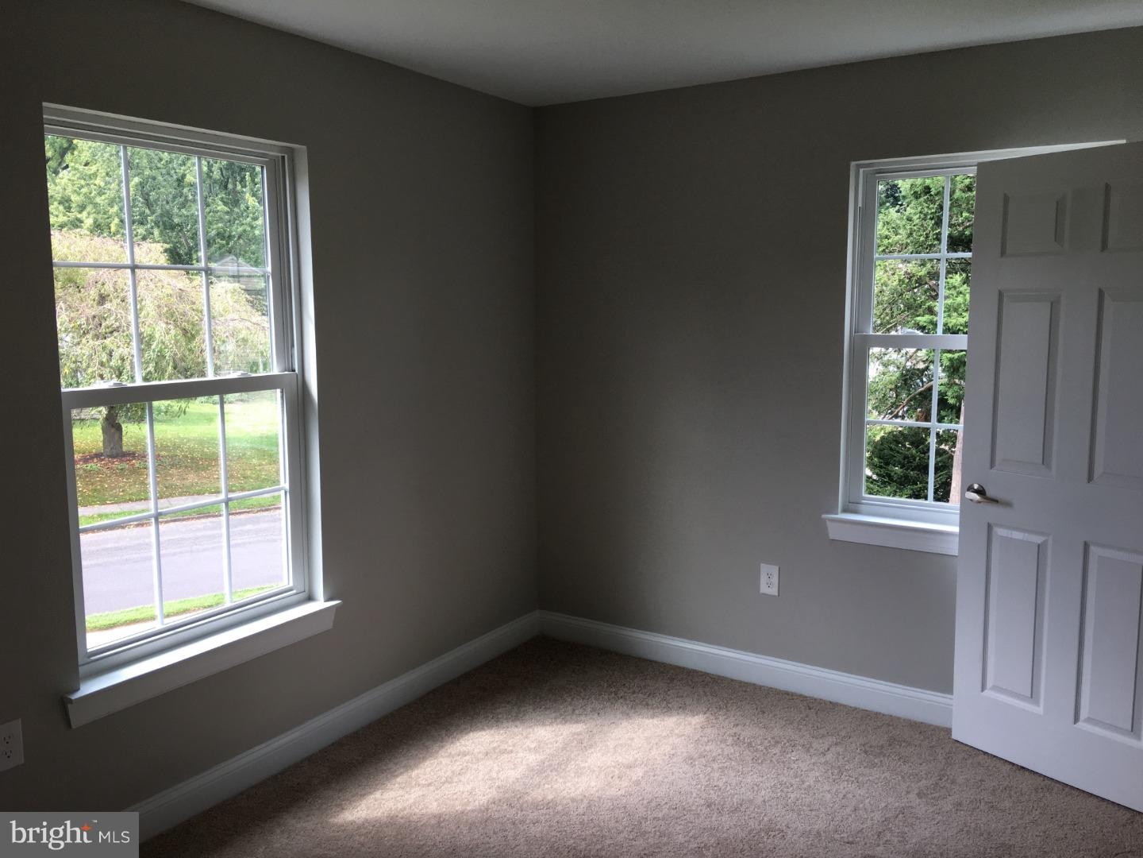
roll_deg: -0.4
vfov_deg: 48.2
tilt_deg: -6.4
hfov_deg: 61.7
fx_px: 958
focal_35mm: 29
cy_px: 429
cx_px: 572
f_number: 2.2
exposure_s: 1/120
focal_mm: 4.15
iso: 40
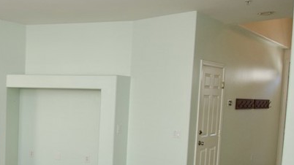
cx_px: 29
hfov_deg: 45.6
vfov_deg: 29.4
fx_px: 312
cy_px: 116
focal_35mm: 40
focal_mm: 10
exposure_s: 1/60
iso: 320
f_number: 4.5
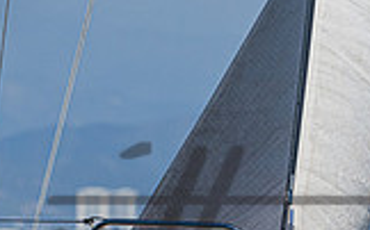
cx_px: -20
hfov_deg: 2.2
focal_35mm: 943
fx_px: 9502
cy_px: 228
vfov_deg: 1.4
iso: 400
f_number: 6.3
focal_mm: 230
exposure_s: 1/6400
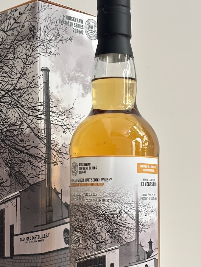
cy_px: 178
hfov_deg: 19.9
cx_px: 116
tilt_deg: +1.3
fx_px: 573
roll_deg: -0.7
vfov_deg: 26.2
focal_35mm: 74
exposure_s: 1/20
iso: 320
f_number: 1.6
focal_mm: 5.96
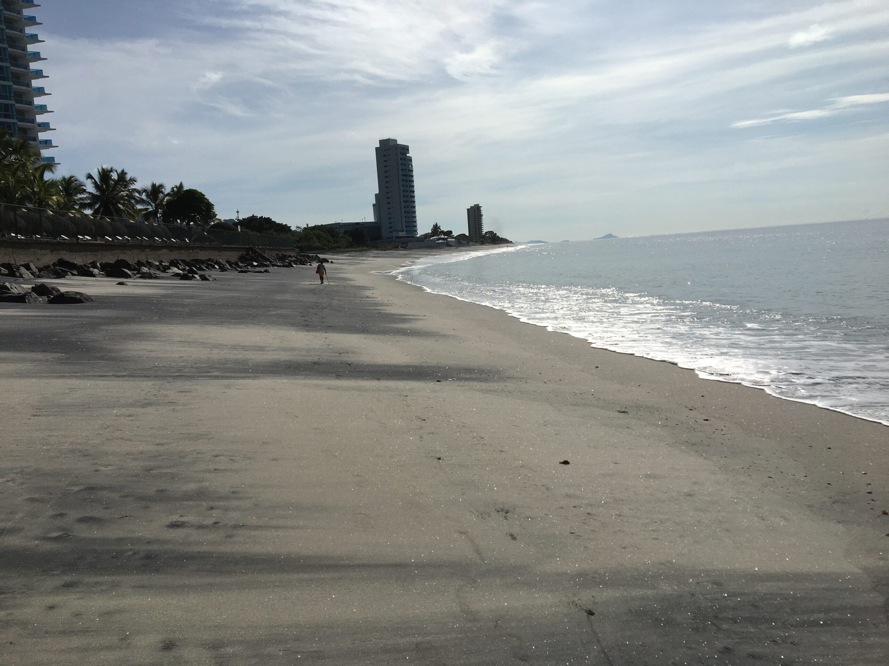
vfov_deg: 48.2
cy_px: 333
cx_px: 444
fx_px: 745
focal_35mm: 29
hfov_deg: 61.7
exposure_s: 1/7692
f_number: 2.2
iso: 25
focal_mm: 4.15
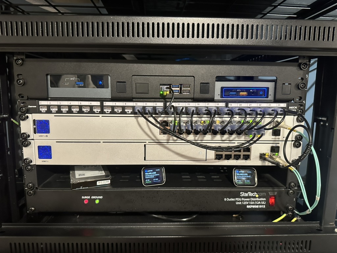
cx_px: 168
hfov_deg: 71.6
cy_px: 126
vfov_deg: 56.8
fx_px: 234
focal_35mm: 24
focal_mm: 6.86
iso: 640
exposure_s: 1/40
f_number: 1.78
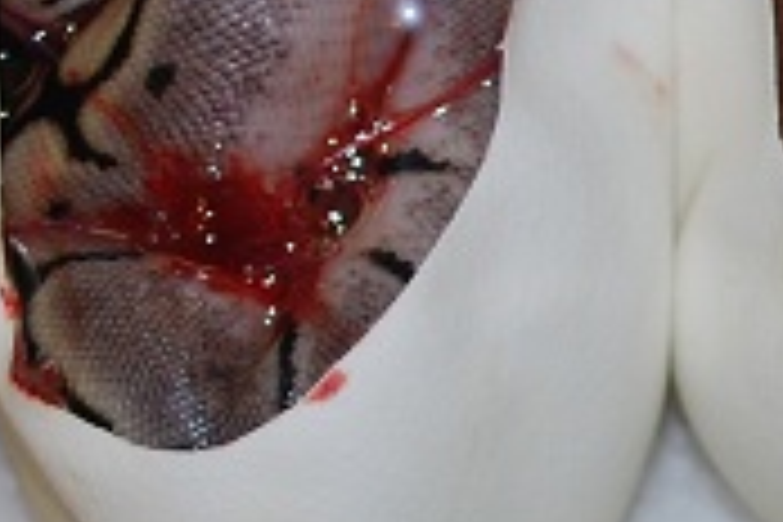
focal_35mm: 267
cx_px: 1102
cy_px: 598
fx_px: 5807
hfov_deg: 7.6
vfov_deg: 5.1
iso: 200
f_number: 4.8
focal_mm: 32
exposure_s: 1/60
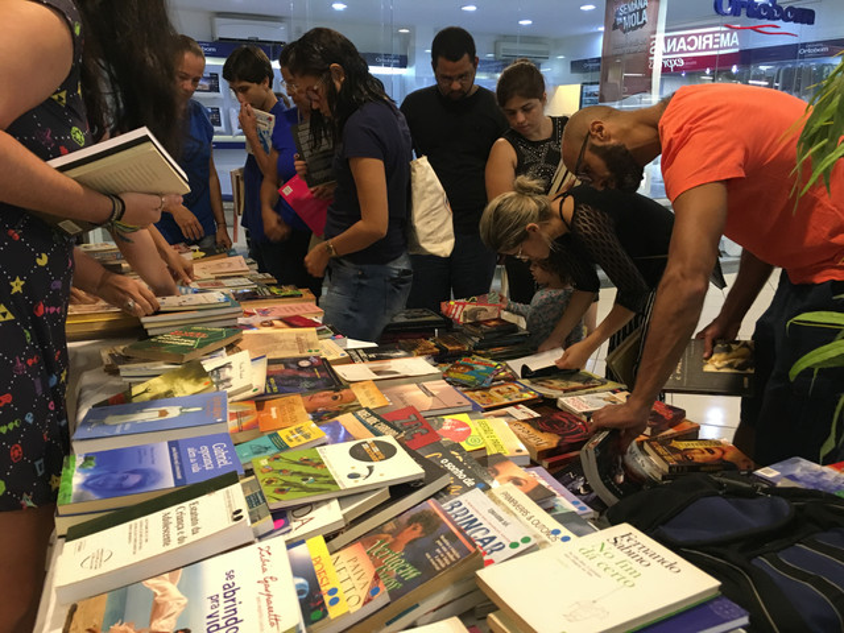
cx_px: 422
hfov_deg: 61.7
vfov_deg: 48.2
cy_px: 316
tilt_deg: -13.3
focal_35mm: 29
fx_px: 707
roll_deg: -1.3
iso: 200
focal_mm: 4.15
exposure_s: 1/24
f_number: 2.2
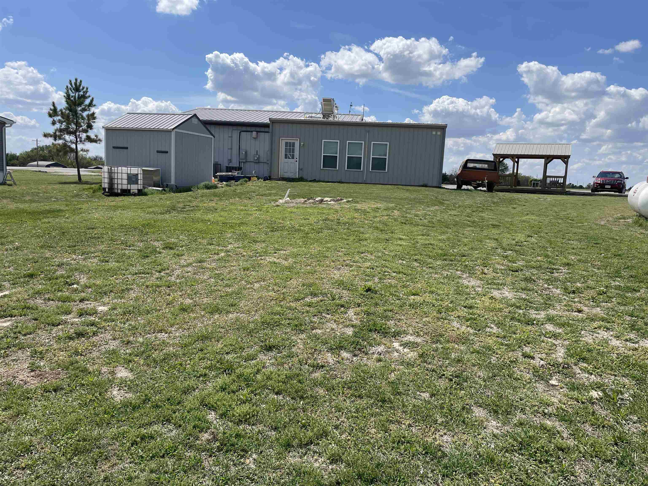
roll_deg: -3.1
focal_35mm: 26
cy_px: 243
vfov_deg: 53.1
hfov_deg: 67.3
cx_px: 324
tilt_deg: -7.4
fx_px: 487
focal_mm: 4.2
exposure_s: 1/5291
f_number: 1.6
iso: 32
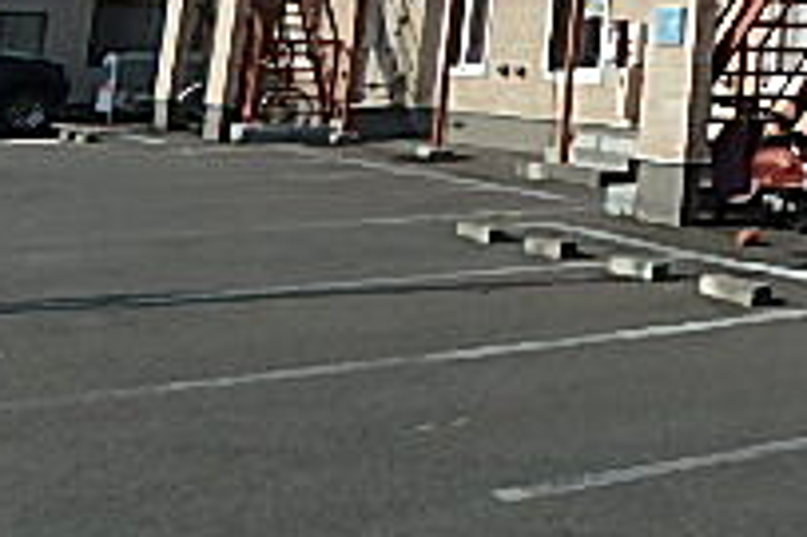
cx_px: 1220
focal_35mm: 69
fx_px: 1545
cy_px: -247
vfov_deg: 17.8
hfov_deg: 23.3
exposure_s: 1/500
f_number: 6
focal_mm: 3.7
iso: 125
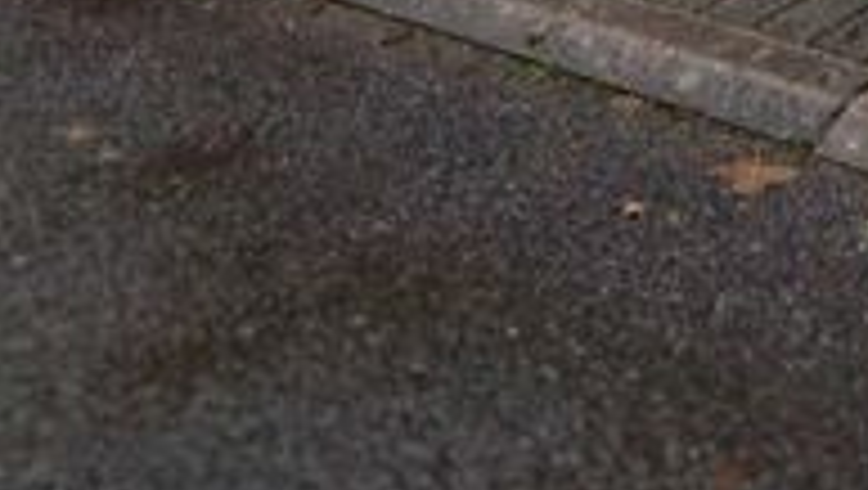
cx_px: 1201
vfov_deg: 12.5
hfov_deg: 21.3
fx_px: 2027
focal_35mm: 88
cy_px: -423
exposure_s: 1/50
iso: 40
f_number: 1.8
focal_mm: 3.98
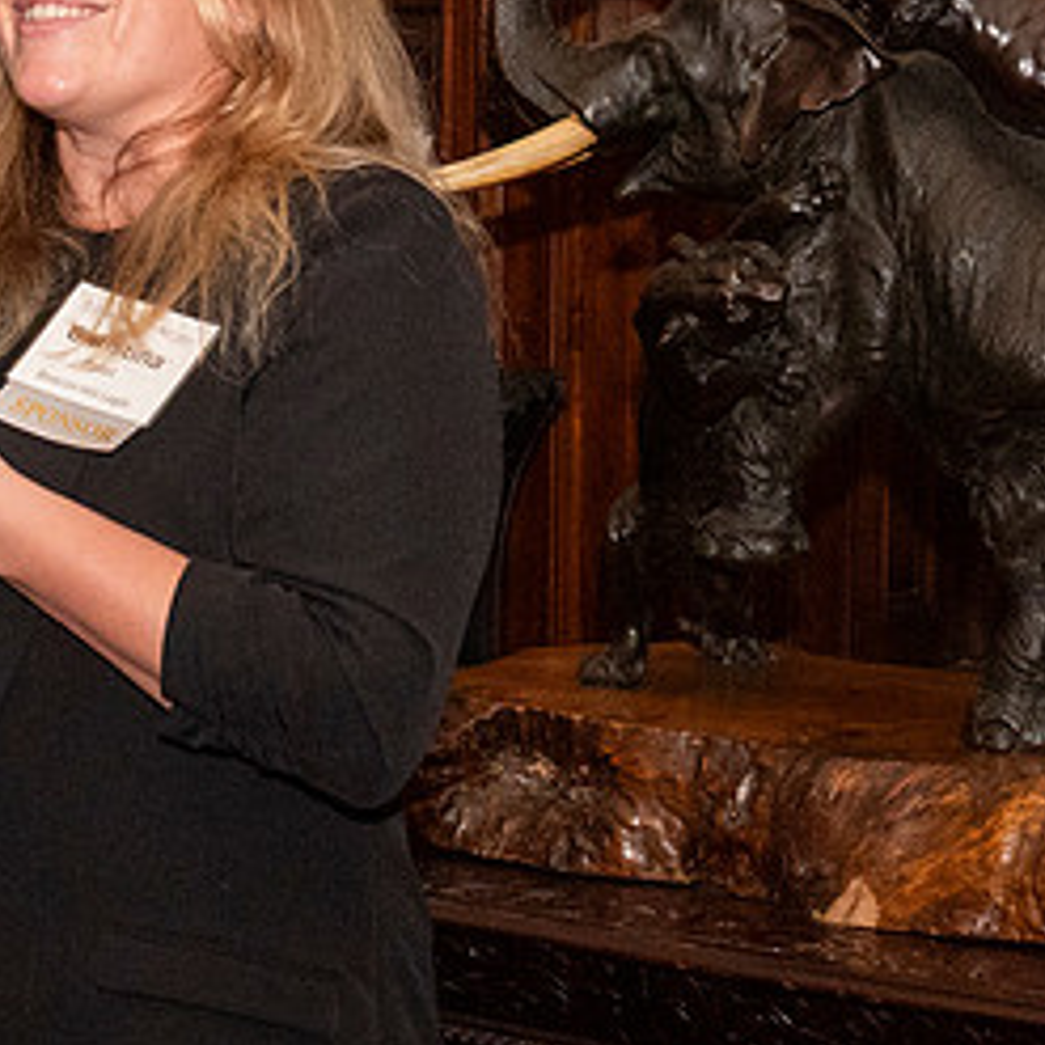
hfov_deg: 14.4
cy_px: 304
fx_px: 4030
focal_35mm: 118
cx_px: -139
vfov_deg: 14.7
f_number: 9
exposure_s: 1/200
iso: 4000
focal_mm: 35
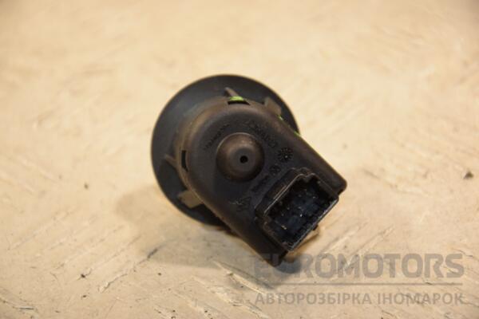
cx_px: 240
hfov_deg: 13.0
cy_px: 160
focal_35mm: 158
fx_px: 2095
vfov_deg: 8.7
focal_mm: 105
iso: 800
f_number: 5.6
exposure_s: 1/200
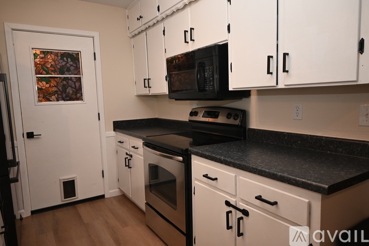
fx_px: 246
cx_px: 184
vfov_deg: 53.2
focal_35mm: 24
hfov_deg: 73.7
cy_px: 123
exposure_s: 1/60
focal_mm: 24
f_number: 4
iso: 450
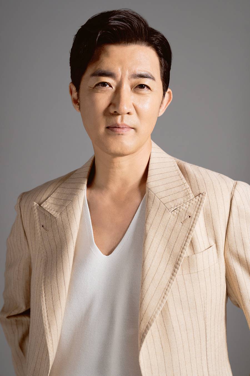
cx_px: 125
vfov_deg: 28.8
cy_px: 188
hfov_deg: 19.5
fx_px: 729
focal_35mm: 70
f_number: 5.6
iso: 500
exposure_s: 1/125
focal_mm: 70
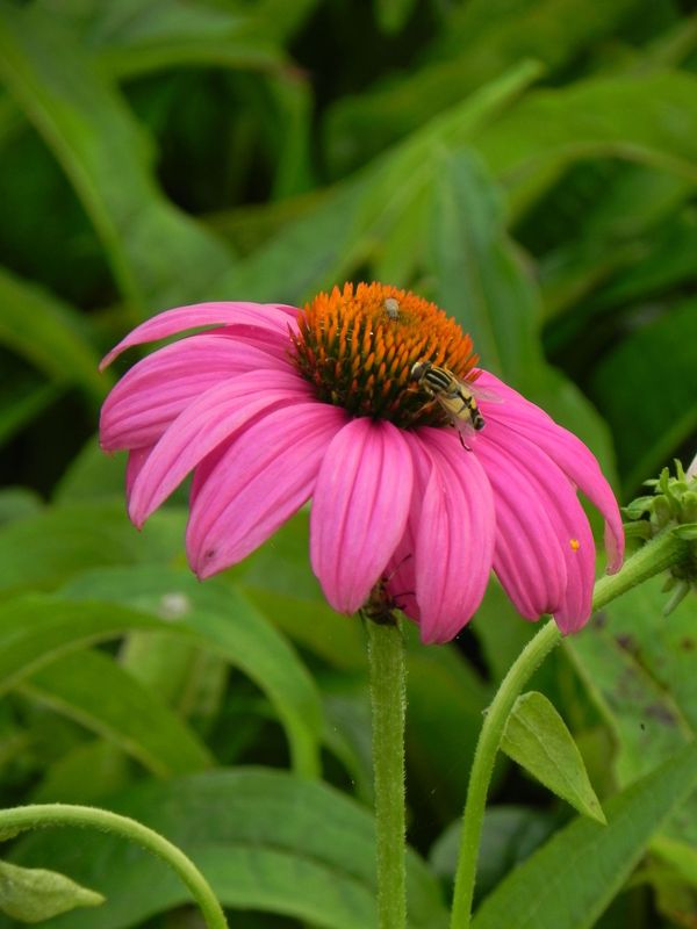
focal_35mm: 377
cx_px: 348
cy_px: 464
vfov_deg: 5.3
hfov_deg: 3.9
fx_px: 10121
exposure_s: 1/40
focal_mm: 67.2
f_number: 5
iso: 160
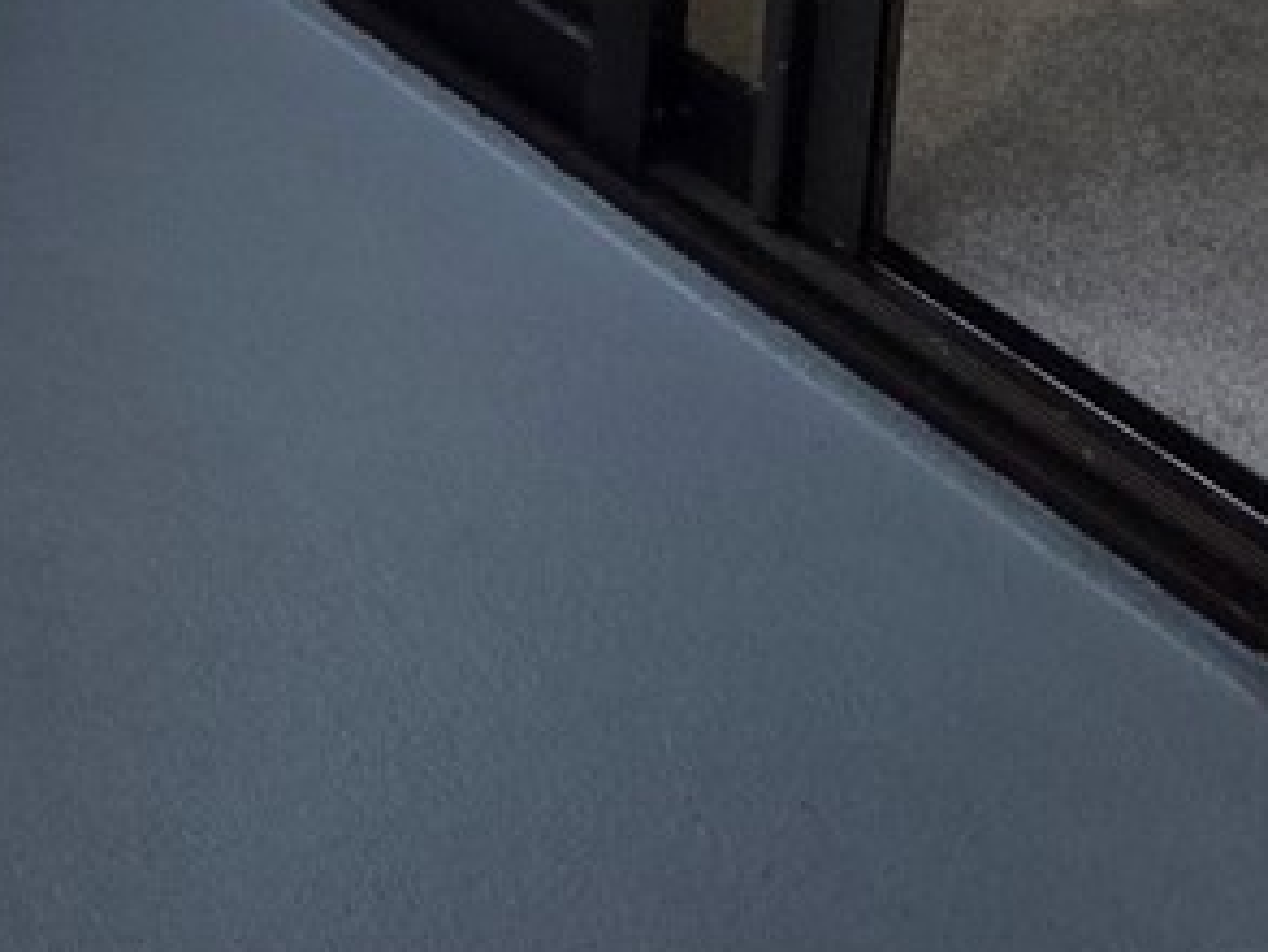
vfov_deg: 15.0
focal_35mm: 71
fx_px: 2602
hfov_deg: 22.6
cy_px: -1173
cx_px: -615
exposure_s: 1/497
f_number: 1.9
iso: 40
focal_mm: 2.2
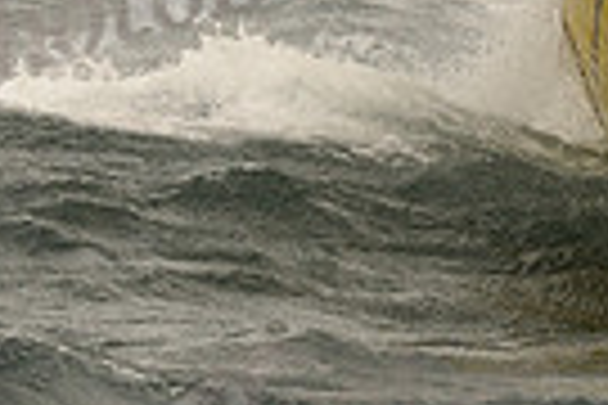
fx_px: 12632
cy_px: -317
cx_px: 784
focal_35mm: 748
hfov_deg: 2.8
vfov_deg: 1.8
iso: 200
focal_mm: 116
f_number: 5
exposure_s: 1/1000
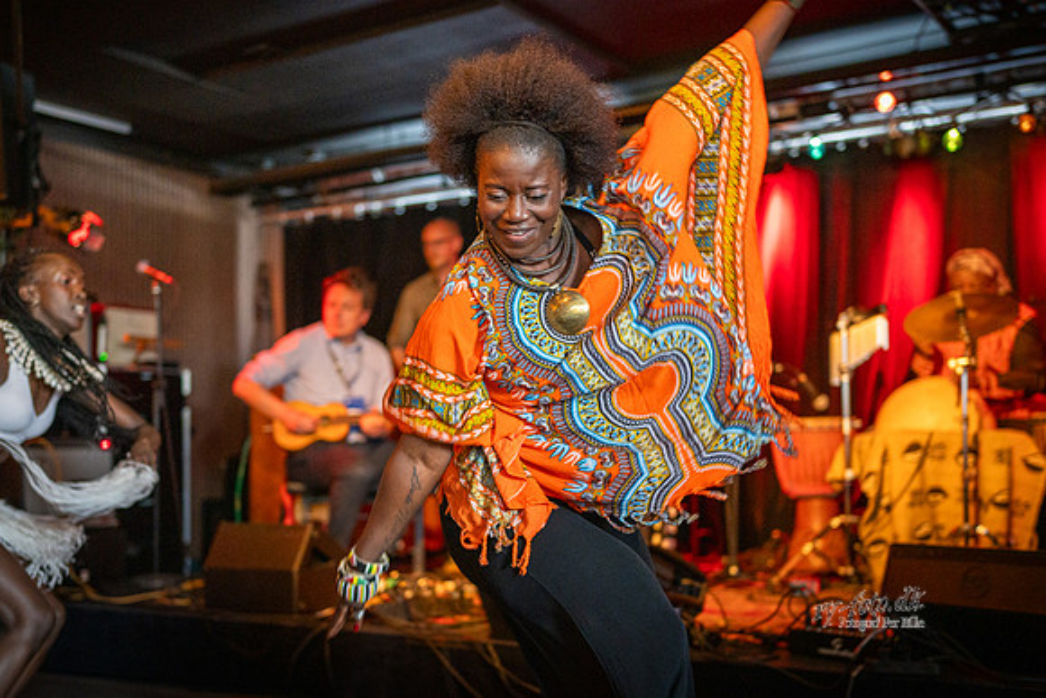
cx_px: 494
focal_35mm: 44
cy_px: 441
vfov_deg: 30.2
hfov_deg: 44.2
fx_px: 1286
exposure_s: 1/200
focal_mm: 35
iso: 2500
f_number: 1.4
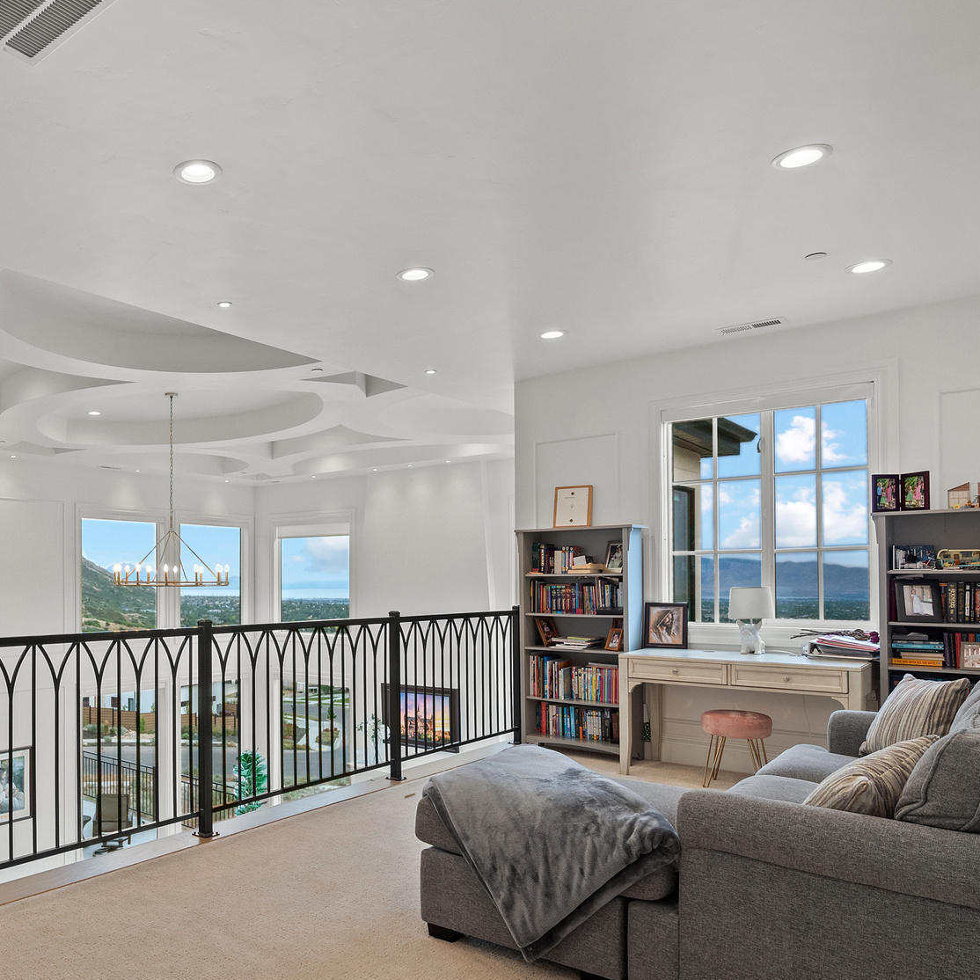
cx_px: 211
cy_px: 557
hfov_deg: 57.3
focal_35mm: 26
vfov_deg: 61.1
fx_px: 826
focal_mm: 16.5
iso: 500
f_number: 8
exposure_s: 1/5
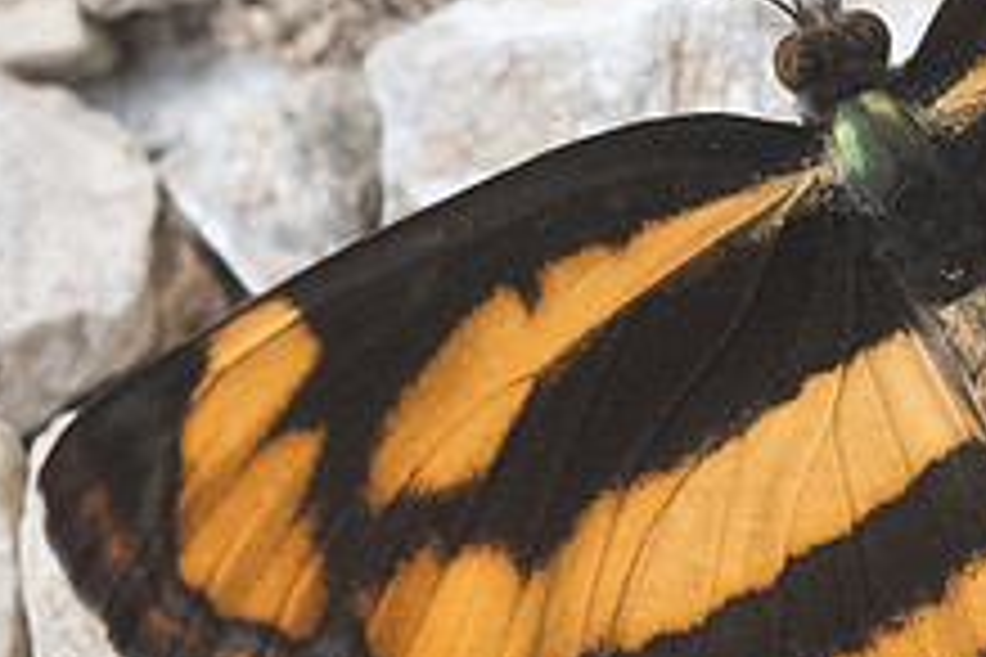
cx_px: 753
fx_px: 48173
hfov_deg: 1.2
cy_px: 491
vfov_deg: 0.8
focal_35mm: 1759
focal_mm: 150
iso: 800
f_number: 5.6
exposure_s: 1/800
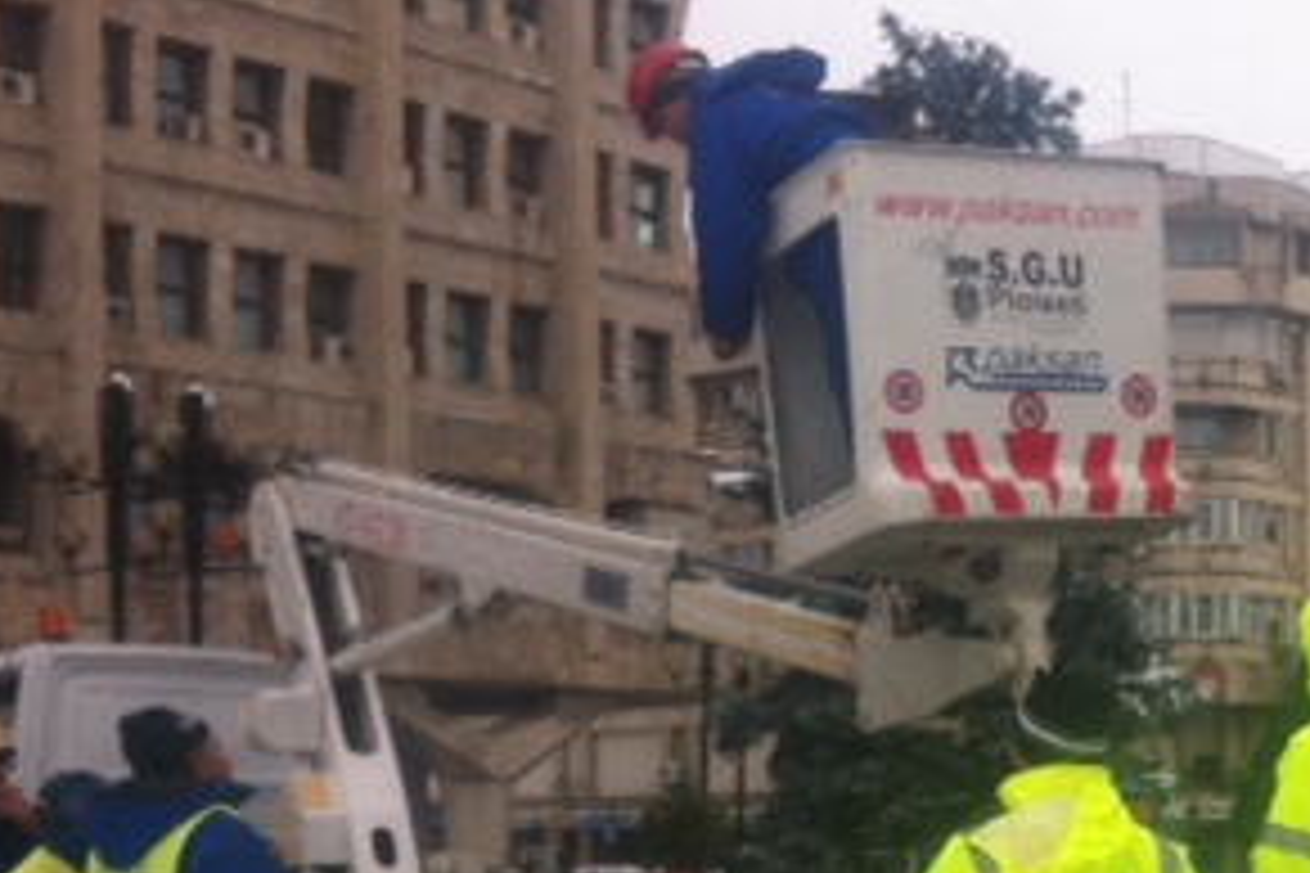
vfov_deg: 16.8
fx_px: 2911
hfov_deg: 25.0
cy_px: 819
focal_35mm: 80
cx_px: 1031
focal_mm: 3.85
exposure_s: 1/815
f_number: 2.8
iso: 80
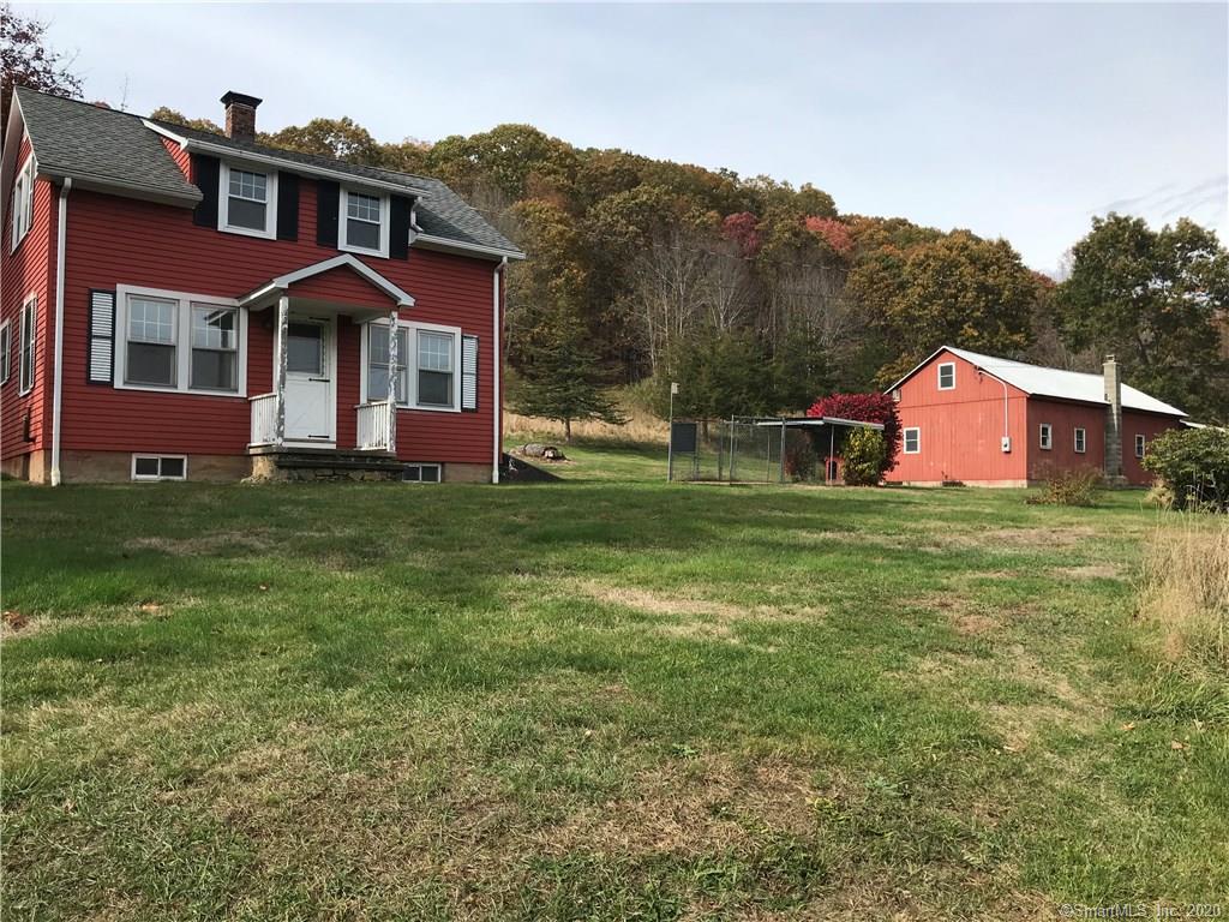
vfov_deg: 49.7
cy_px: 461
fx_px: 994
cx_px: 614
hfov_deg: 63.4
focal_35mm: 28
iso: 20
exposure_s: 1/1953
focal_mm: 3.99
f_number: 1.8
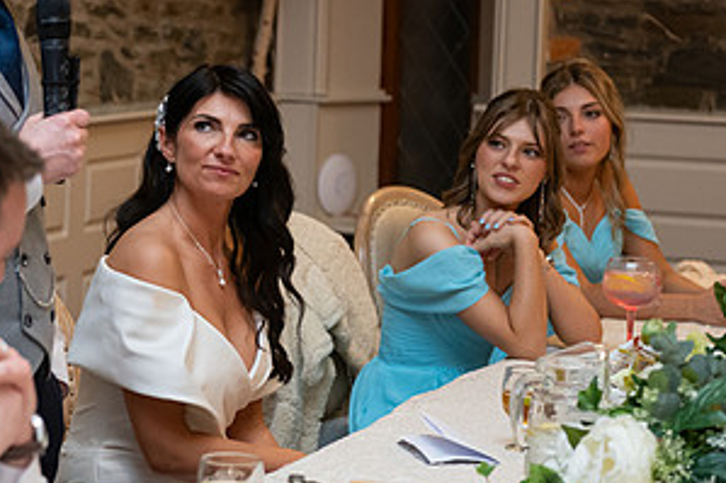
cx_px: 66
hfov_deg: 14.9
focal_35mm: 136
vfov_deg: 10.1
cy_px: 154
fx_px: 2741
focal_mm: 70
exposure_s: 1/160
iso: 800
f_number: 3.5
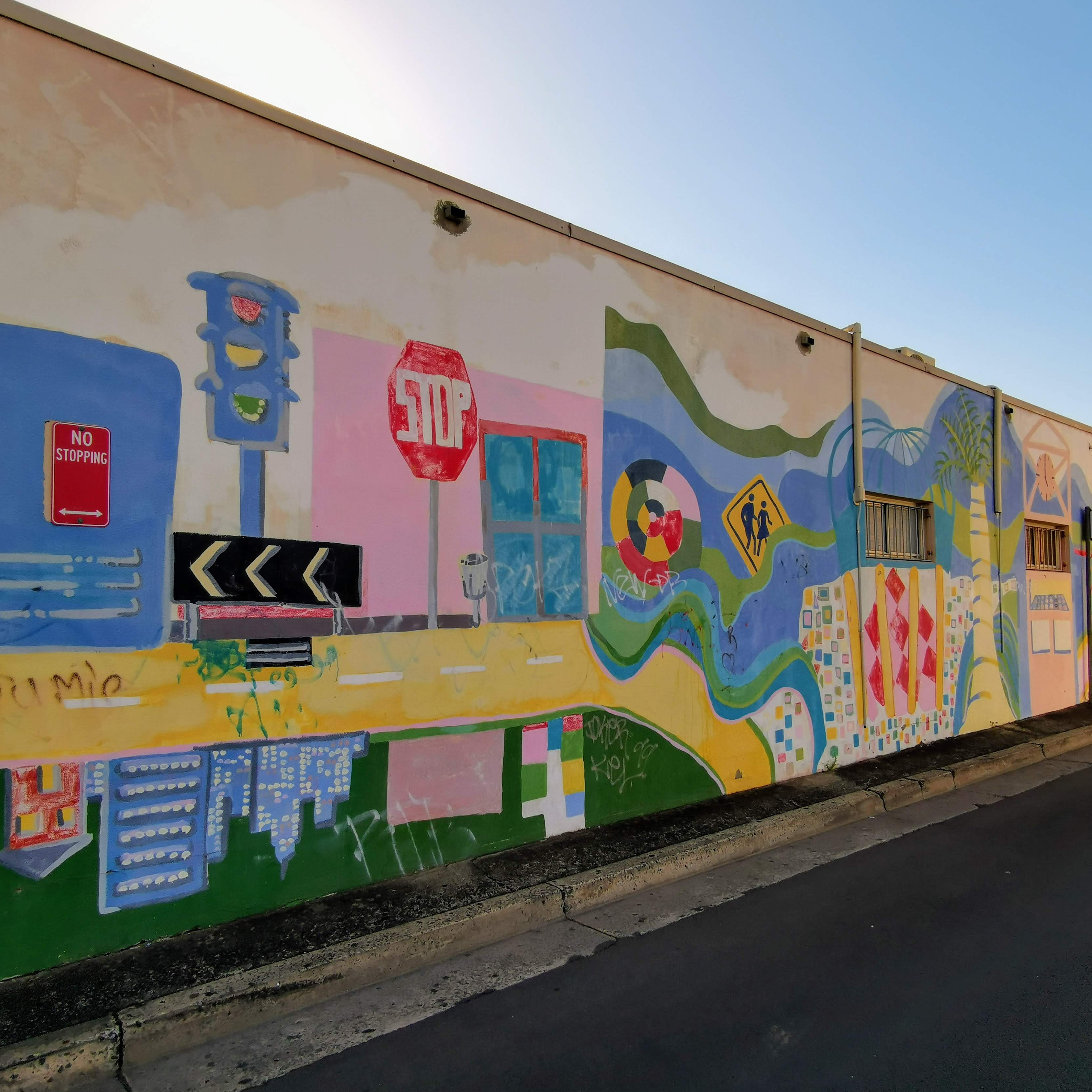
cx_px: 541
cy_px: 564
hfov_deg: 69.6
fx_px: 785
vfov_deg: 69.6
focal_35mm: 22
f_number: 2.2
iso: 50
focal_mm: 3.95
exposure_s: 1/992
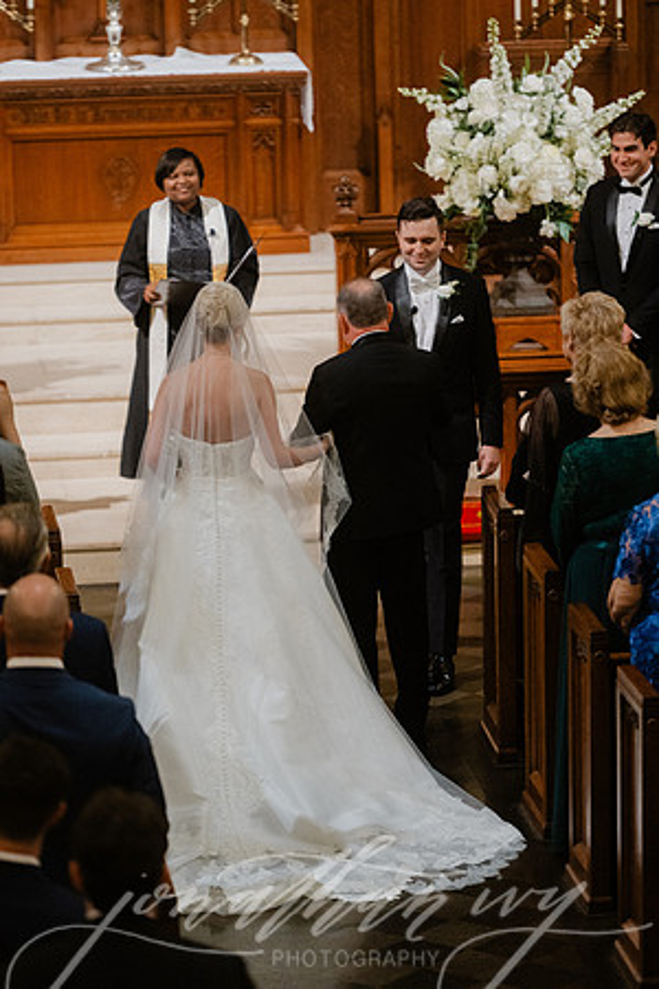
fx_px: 4805
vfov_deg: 11.7
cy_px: 494
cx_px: 330
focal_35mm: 175
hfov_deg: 7.8
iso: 4000
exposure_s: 1/160
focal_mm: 175
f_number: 2.8
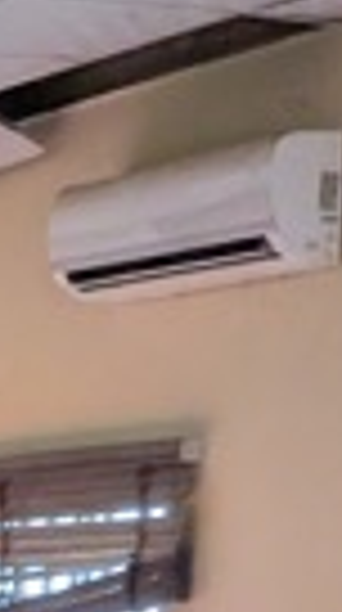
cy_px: 1170
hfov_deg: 7.2
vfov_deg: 12.5
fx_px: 2495
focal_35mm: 154
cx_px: -598
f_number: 1.7
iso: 531
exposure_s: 1/229
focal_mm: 4.53
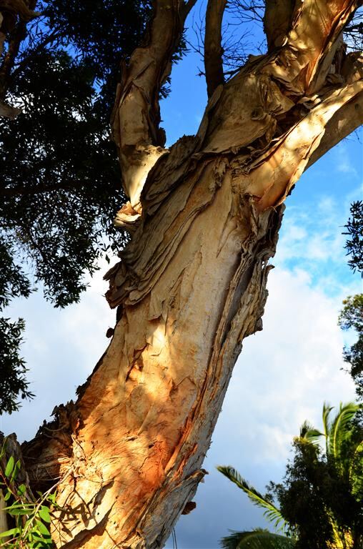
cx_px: 182
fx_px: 593
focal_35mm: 39
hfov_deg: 34.0
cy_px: 274
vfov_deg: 49.7
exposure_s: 1/500
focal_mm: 26
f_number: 9
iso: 400
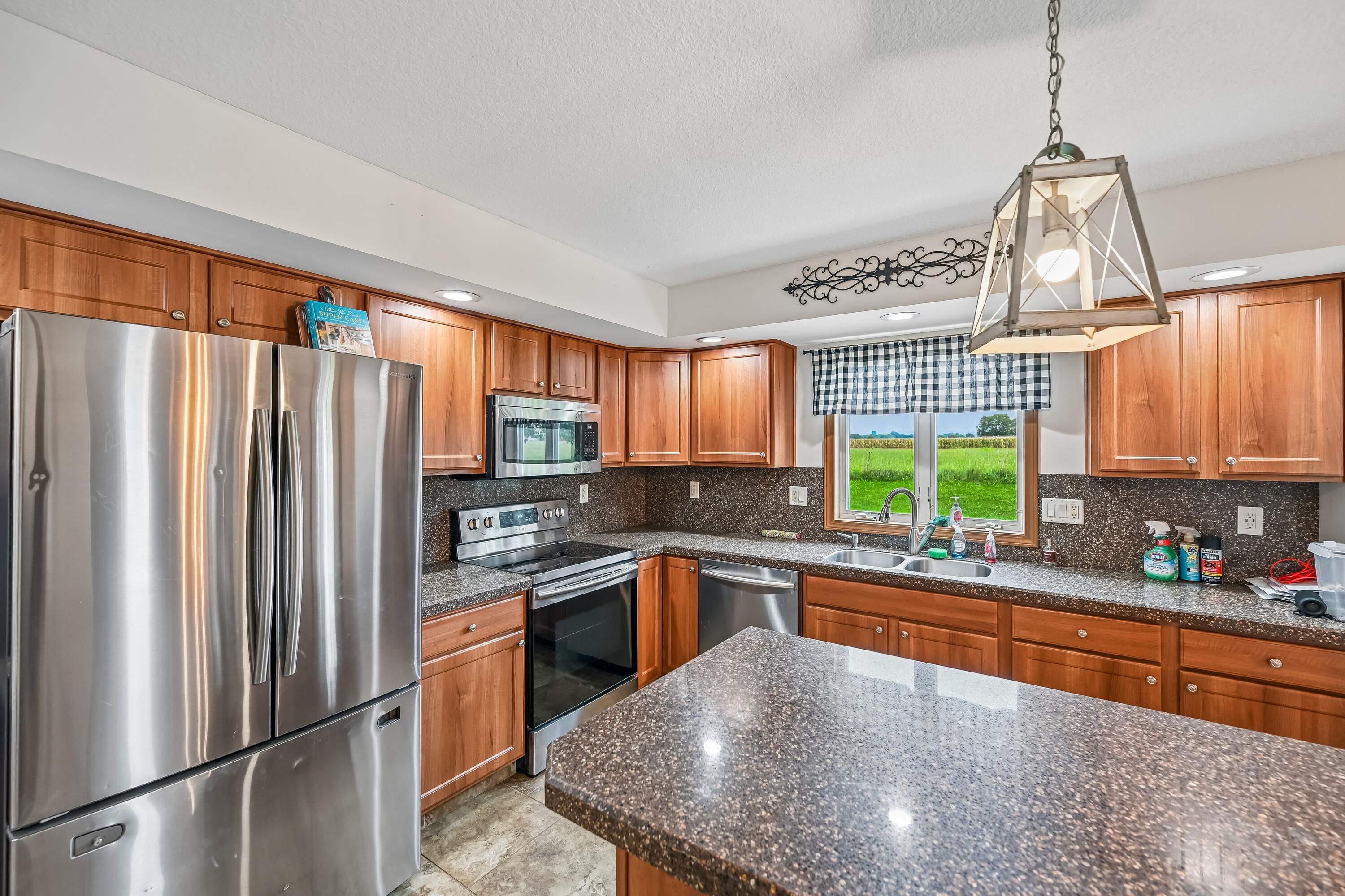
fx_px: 560
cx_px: 672
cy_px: 448
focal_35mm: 15
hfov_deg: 100.4
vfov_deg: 77.3
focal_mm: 15
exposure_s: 1/10
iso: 400
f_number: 4.8
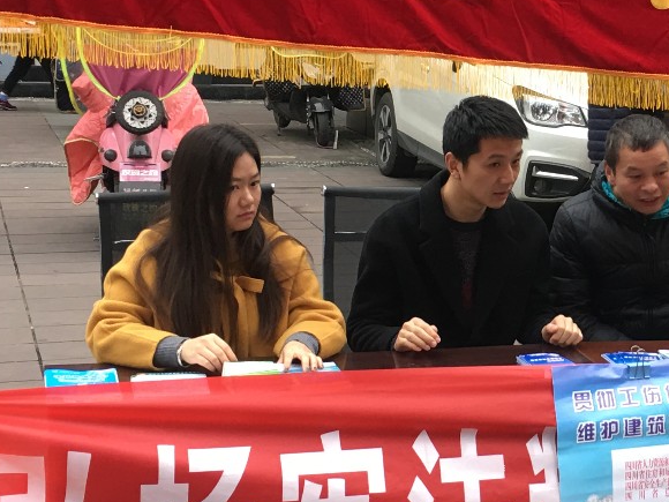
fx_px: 1546
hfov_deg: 23.6
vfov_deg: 18.4
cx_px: 637
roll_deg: -1.2
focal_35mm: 80
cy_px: 241
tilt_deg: -6.5
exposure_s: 1/33
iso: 32
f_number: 2.2
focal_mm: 4.15
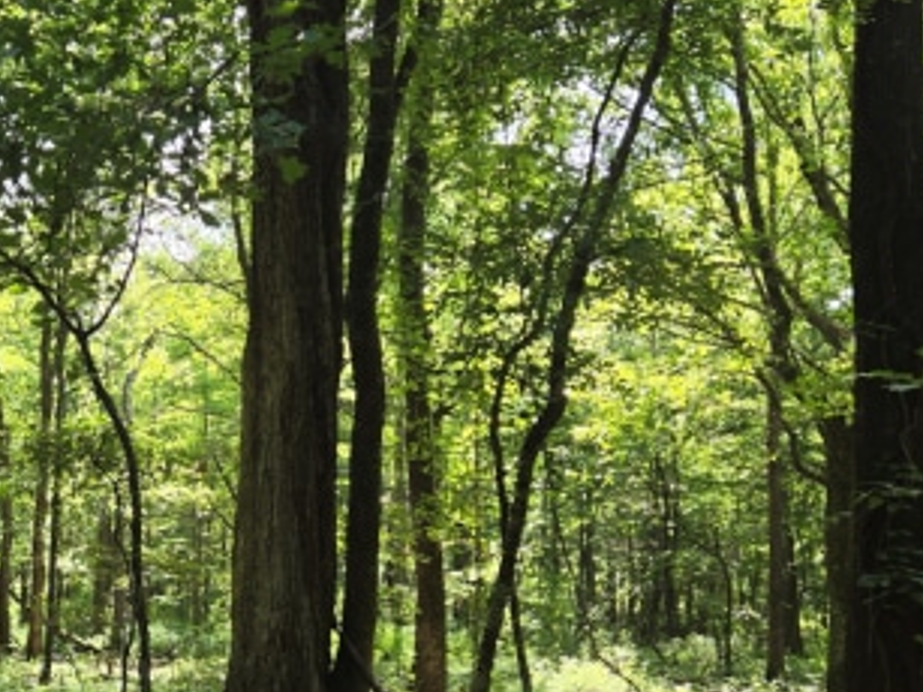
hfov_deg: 38.1
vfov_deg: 29.7
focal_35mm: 48
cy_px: 533
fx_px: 1279
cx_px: 174
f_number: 1.8
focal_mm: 5.4
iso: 40
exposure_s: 1/120
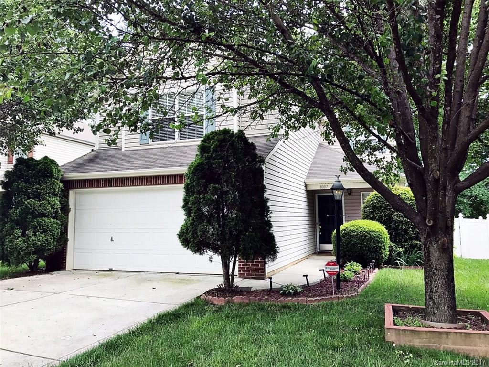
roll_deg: +0.8
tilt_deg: +3.7
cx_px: 244
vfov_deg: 49.7
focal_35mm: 28
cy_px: 184
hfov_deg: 63.4
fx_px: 396
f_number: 1.8
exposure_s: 1/467
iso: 20
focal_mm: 3.99
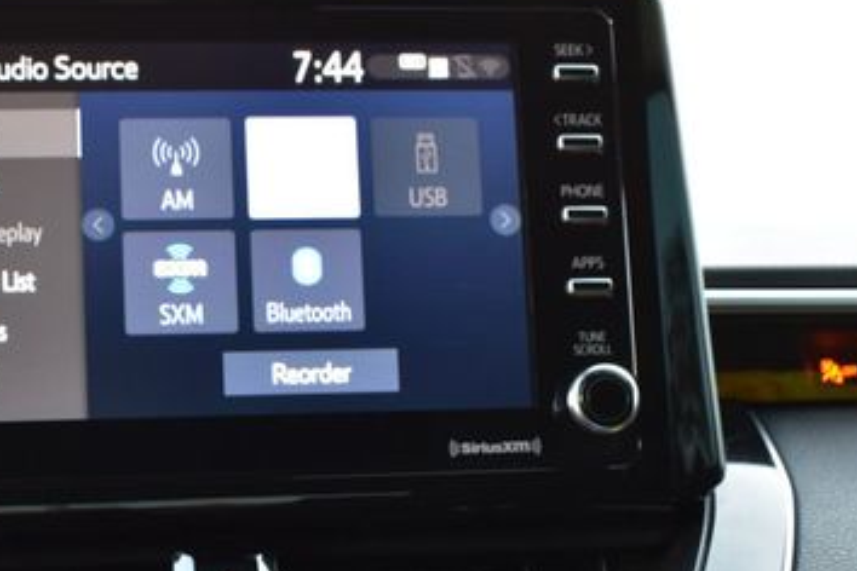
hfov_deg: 30.7
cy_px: 481
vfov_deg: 20.6
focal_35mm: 65
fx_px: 1547
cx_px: 274
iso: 900
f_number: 6.3
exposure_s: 1/15
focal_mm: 24
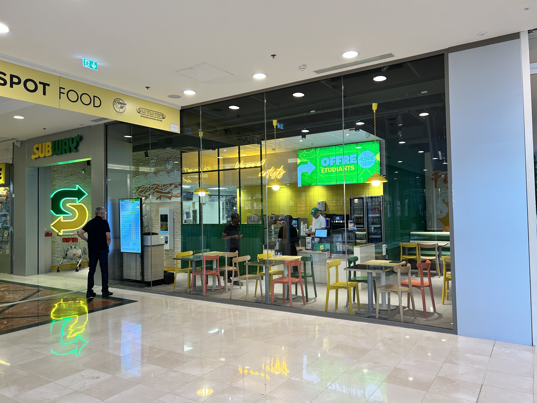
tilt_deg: +1.6
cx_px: 268
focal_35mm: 26
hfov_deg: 67.3
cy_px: 202
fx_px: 403
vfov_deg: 53.1
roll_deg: +0.9
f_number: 1.5
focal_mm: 5.7
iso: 64
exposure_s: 1/100
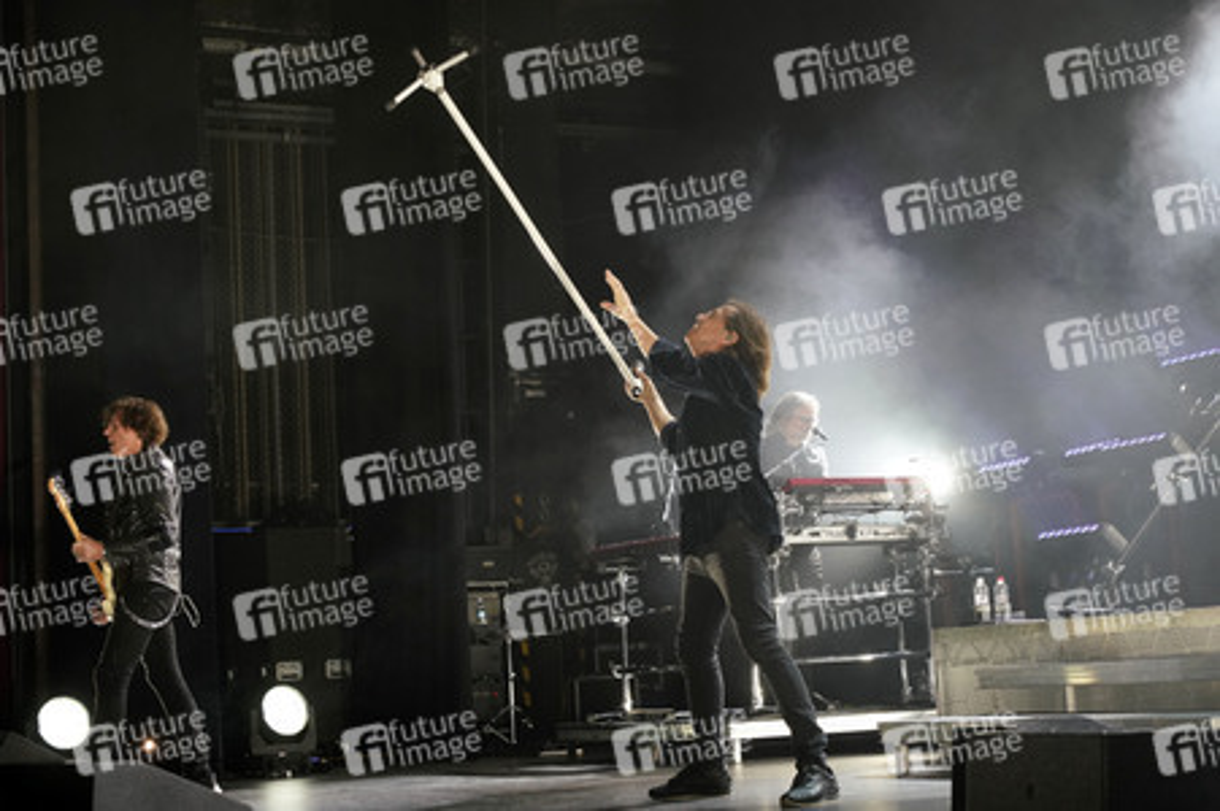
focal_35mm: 57
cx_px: 610
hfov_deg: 35.1
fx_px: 1930
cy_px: 406
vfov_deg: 23.7
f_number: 5.6
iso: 1600
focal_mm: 57
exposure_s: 1/320
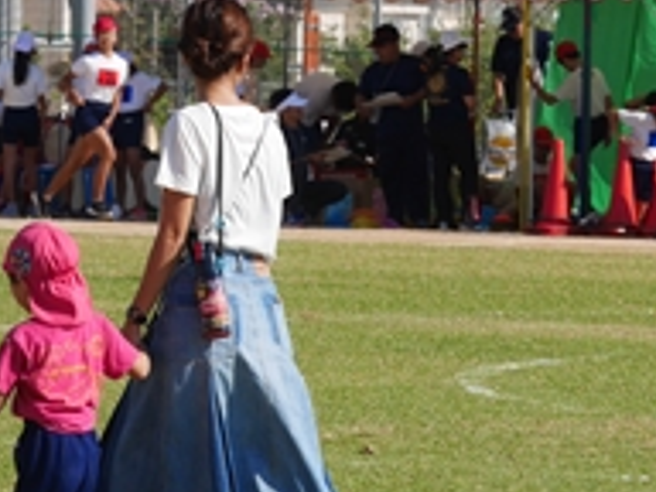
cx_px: 140
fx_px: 8585
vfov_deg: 3.3
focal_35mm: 453
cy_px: 173
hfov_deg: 4.4
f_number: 10
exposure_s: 1/400
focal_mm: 87
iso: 200
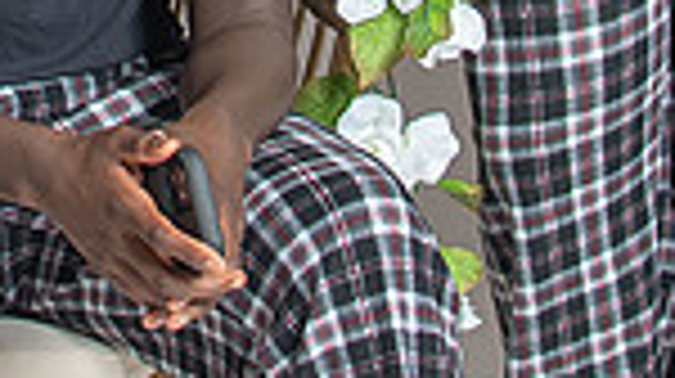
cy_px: -603
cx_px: -121
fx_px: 4380
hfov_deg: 8.7
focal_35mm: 245
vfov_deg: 4.8
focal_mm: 35
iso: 100
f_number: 3.2
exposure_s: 1/250
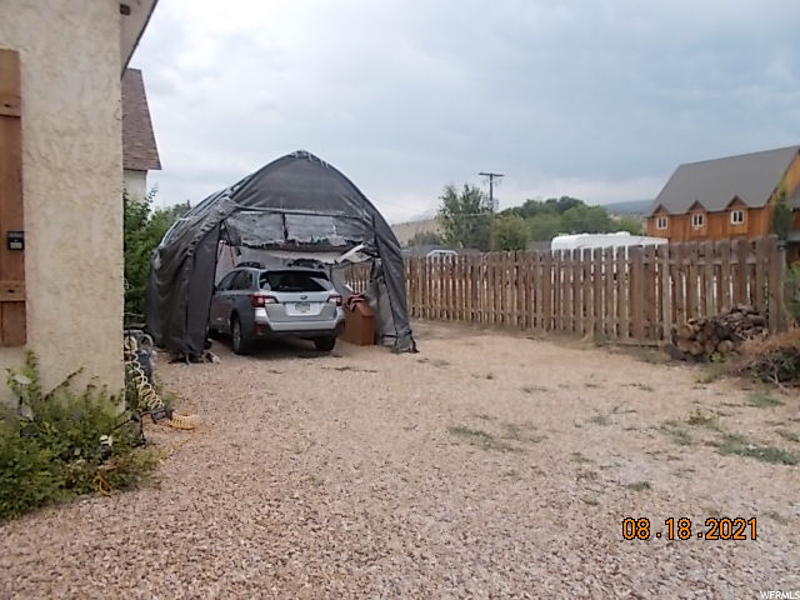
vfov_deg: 53.1
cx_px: 400
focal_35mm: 26
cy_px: 300
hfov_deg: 67.3
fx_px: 601
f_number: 3.2
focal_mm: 4.6
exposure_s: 1/640
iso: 80
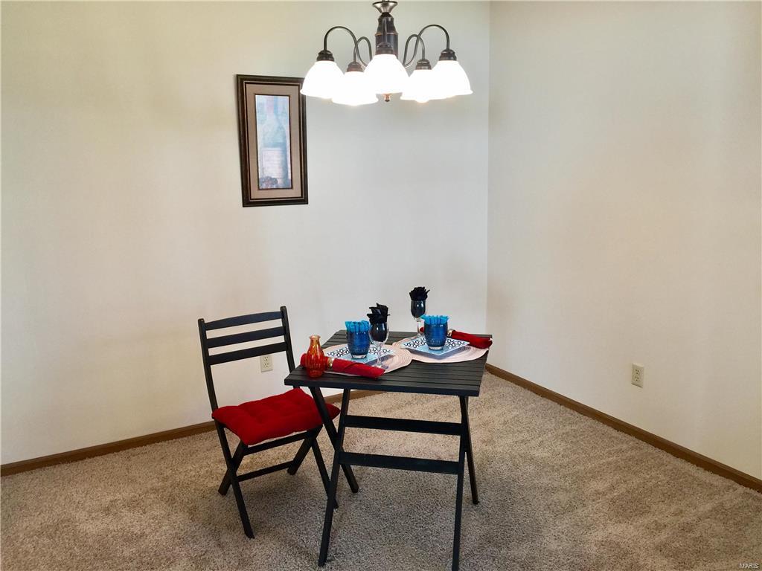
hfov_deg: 61.7
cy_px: 286
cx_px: 381
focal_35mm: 29
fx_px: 638
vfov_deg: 48.2
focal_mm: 4.15
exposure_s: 1/30
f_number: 2.2
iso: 50
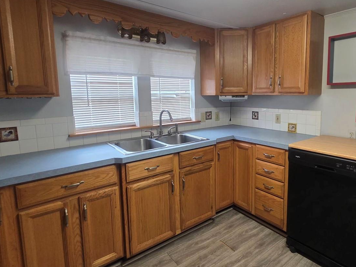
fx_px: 195
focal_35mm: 19
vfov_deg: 68.5
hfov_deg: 83.5
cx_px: 217
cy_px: 119
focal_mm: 2.2
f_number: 1.9
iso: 250
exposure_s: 1/120
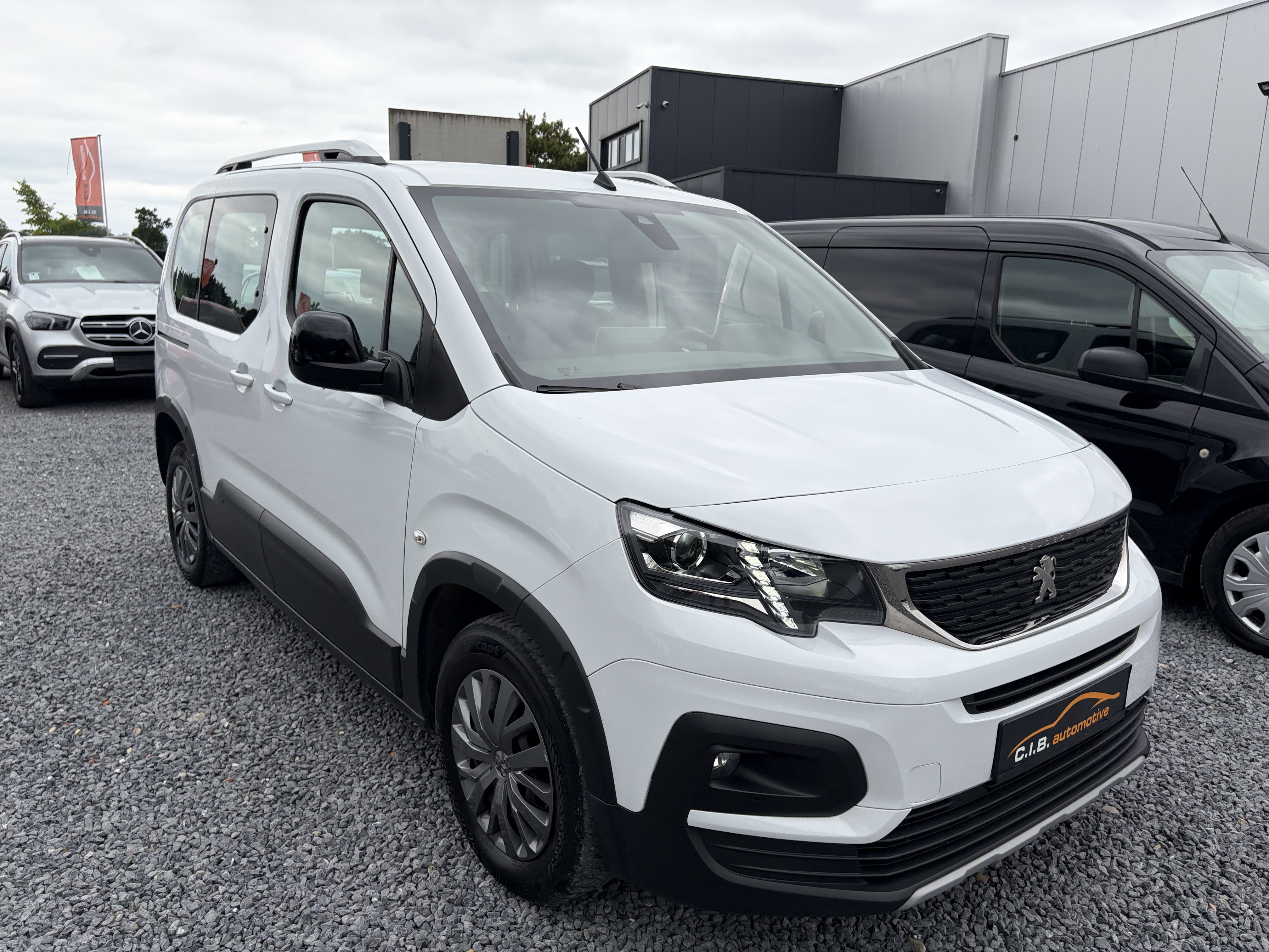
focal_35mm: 26
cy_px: 476
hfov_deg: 67.3
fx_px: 953
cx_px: 634
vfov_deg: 53.1
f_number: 1.6
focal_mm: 5.96
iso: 50
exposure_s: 1/1901
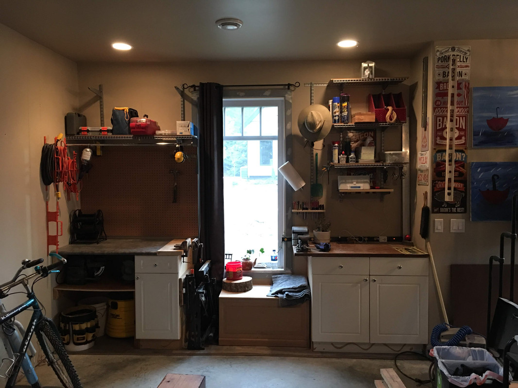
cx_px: 259
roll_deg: +0.0
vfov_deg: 48.2
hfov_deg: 61.7
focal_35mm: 29
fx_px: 434
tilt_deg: -2.3
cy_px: 194
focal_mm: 4.15
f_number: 2.2
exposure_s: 1/15
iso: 100
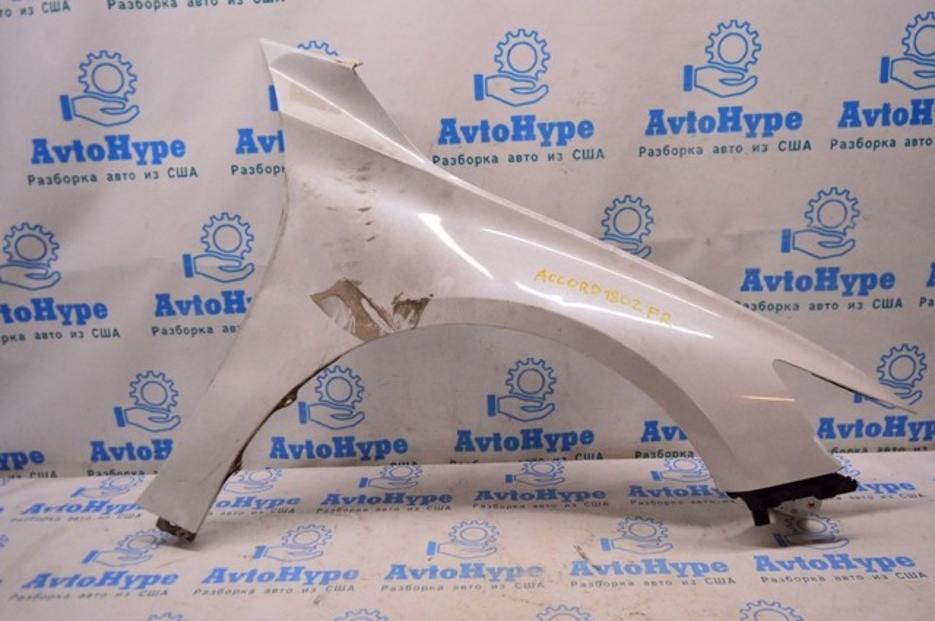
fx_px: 700
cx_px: 468
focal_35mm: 27
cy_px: 310
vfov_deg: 47.8
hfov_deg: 67.4
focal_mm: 18
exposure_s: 1/400
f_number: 4
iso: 1600
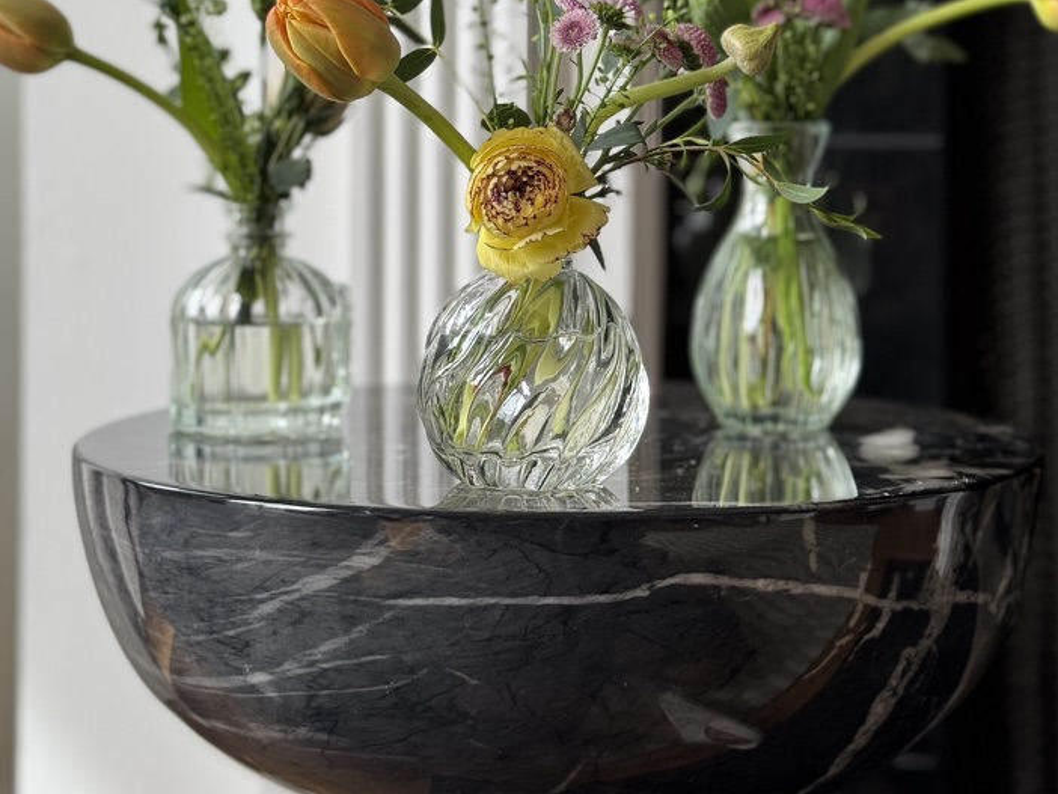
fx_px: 2140
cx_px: 543
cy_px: 155
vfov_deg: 20.8
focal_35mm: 70
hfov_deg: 27.8
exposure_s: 1/121
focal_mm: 6.76
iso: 50
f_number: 1.78
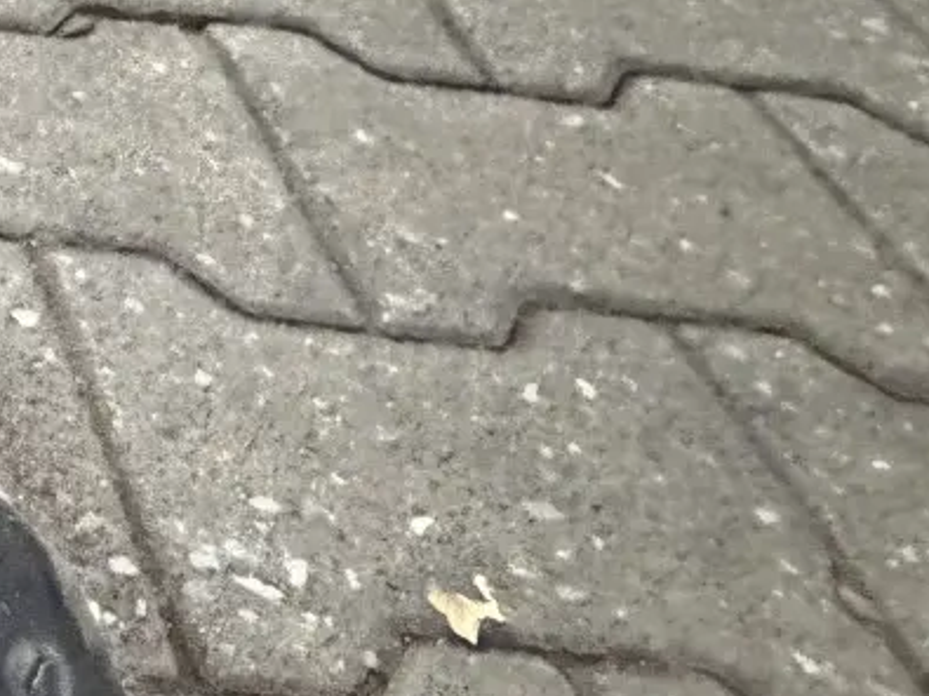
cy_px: 346
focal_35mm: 68
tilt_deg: -41.5
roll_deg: -4.9
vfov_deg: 21.6
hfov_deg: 19.5
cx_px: -828
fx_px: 1824
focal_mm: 2.22
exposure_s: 1/50
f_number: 2.2
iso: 1250
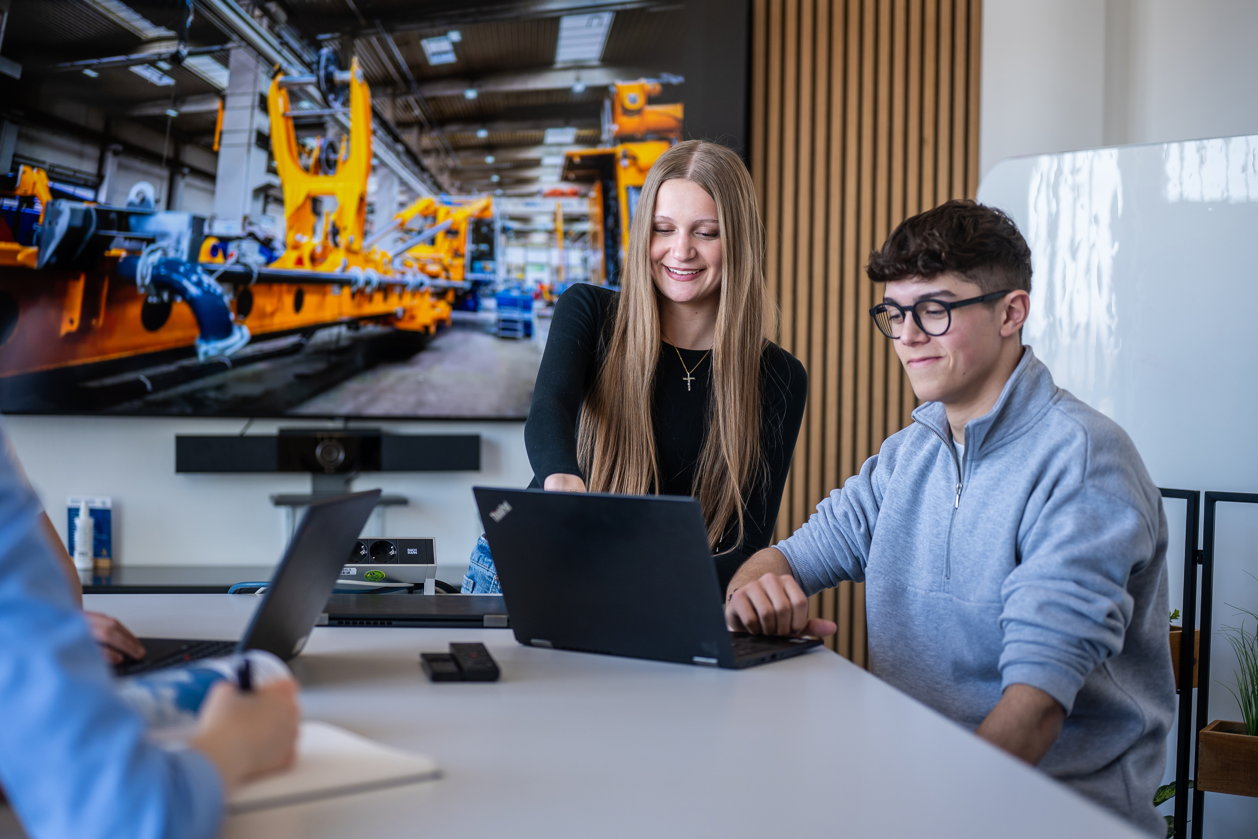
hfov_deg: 39.6
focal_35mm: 50
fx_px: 1747
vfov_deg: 27.0
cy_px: 420
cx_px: 629
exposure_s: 1/320
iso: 320
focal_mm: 50
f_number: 1.8
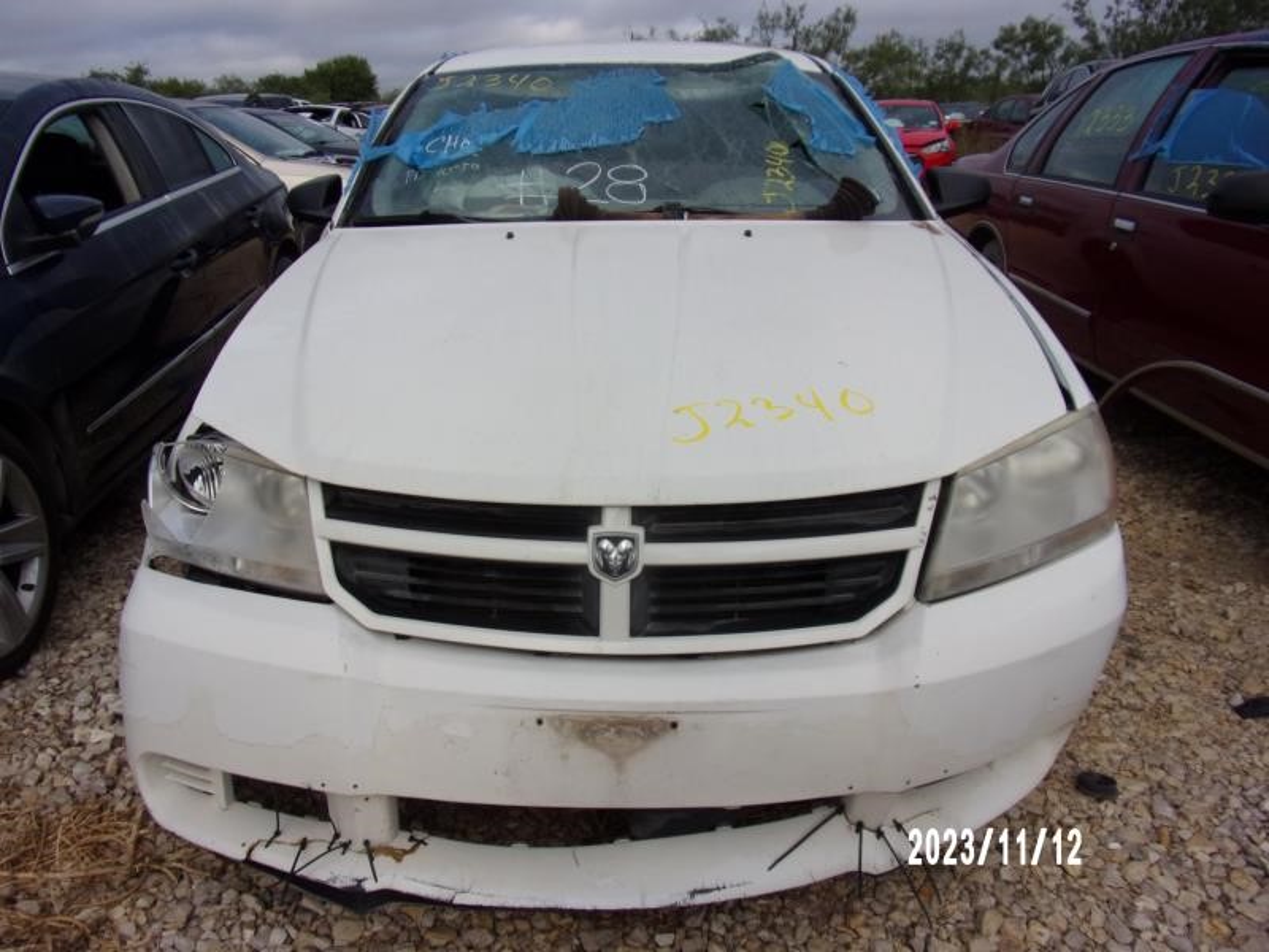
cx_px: 634
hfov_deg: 71.6
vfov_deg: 56.8
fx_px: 880
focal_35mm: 24
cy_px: 476
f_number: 3.3
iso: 80
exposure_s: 1/750
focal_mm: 4.3
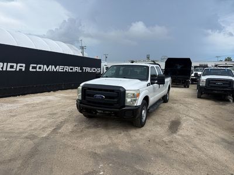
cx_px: 117
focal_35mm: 24
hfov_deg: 71.6
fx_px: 162
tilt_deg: -2.7
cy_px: 88
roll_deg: -1.0
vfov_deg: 56.8
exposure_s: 1/4405
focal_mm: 6.76
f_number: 1.78
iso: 80
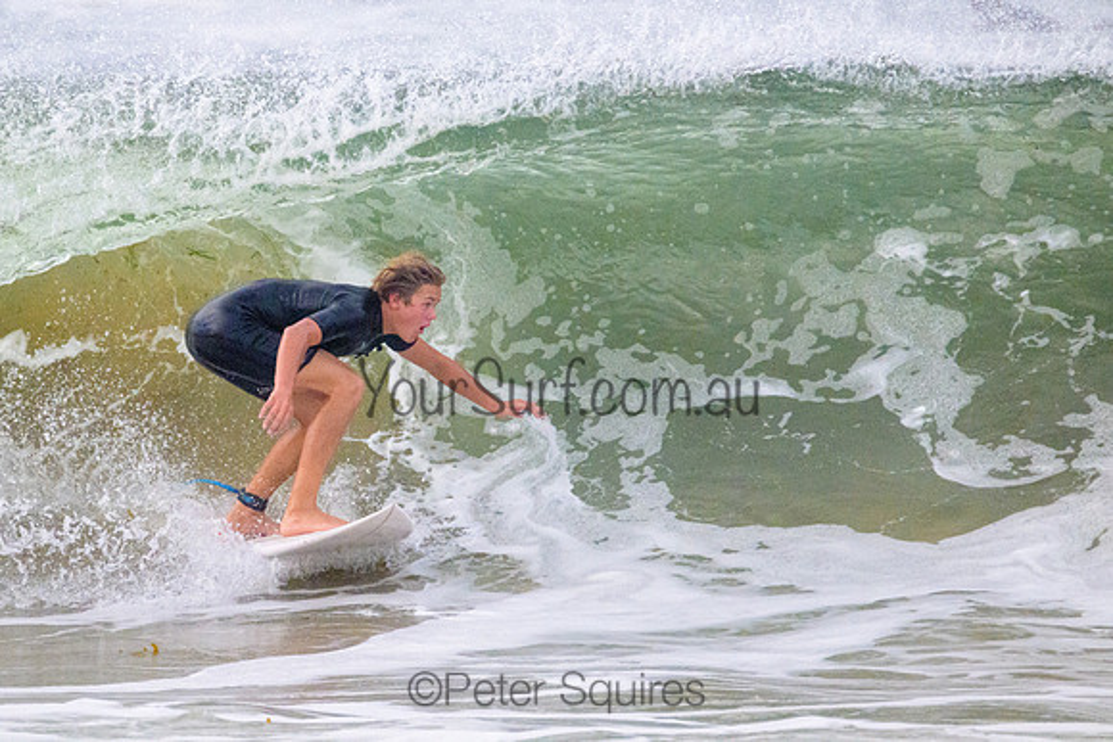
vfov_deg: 1.4
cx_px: 419
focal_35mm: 997
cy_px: 280
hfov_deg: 2.1
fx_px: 30836
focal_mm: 800
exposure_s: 1/3200
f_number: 11
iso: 6400
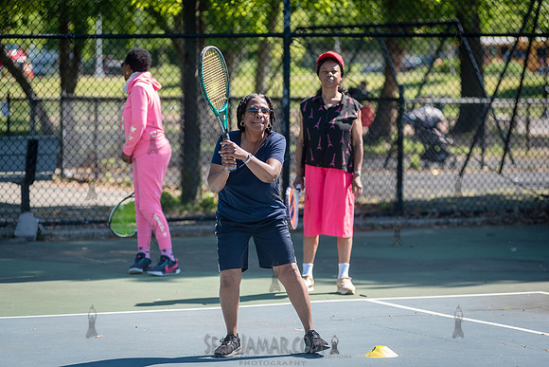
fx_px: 2364
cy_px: 184
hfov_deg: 13.2
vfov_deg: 8.9
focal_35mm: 155
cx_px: 274
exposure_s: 1/640
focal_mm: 155
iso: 200
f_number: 3.5
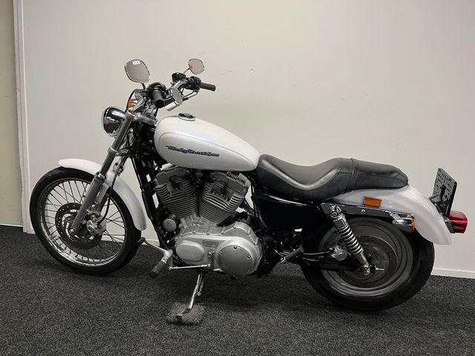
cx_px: 238
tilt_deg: -7.0
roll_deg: -1.5
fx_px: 357
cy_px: 178
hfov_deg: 67.3
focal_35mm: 26
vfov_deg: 53.1
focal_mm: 5.1
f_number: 1.6
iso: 80
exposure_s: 1/50
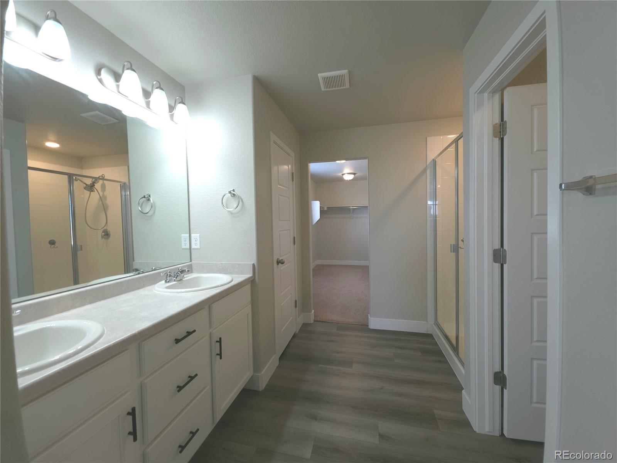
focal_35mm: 13
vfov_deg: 89.9
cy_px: 232
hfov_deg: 106.2
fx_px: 232
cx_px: 308
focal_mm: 2.2
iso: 32
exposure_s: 1/30
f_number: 1.9
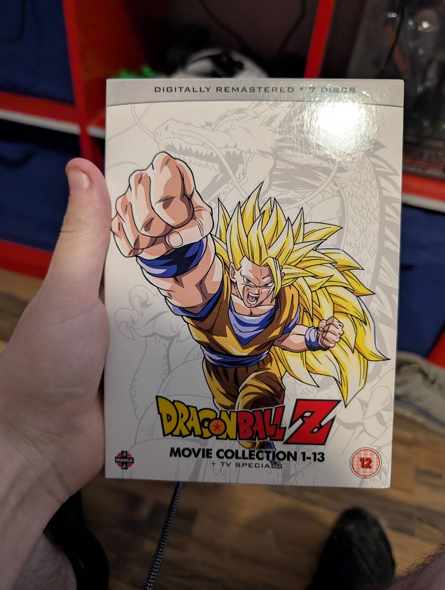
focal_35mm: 24
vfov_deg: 71.5
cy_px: 295
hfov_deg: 56.9
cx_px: 222
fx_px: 410
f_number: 1.68
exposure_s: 1/59.7
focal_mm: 6.9
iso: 612
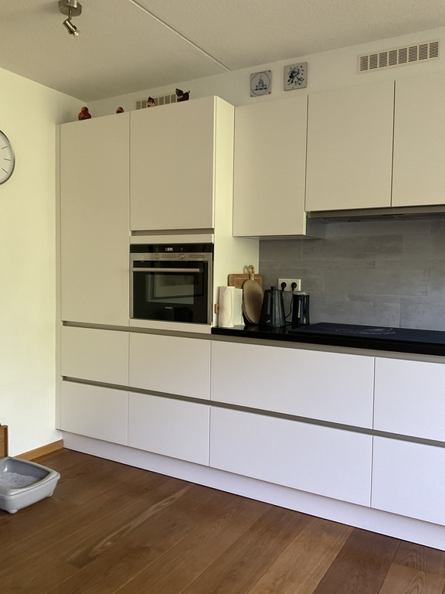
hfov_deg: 48.2
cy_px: 297
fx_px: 497
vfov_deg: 61.7
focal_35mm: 29
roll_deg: -1.0
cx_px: 222
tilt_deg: -4.2
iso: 125
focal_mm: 3
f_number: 1.8
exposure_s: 1/50
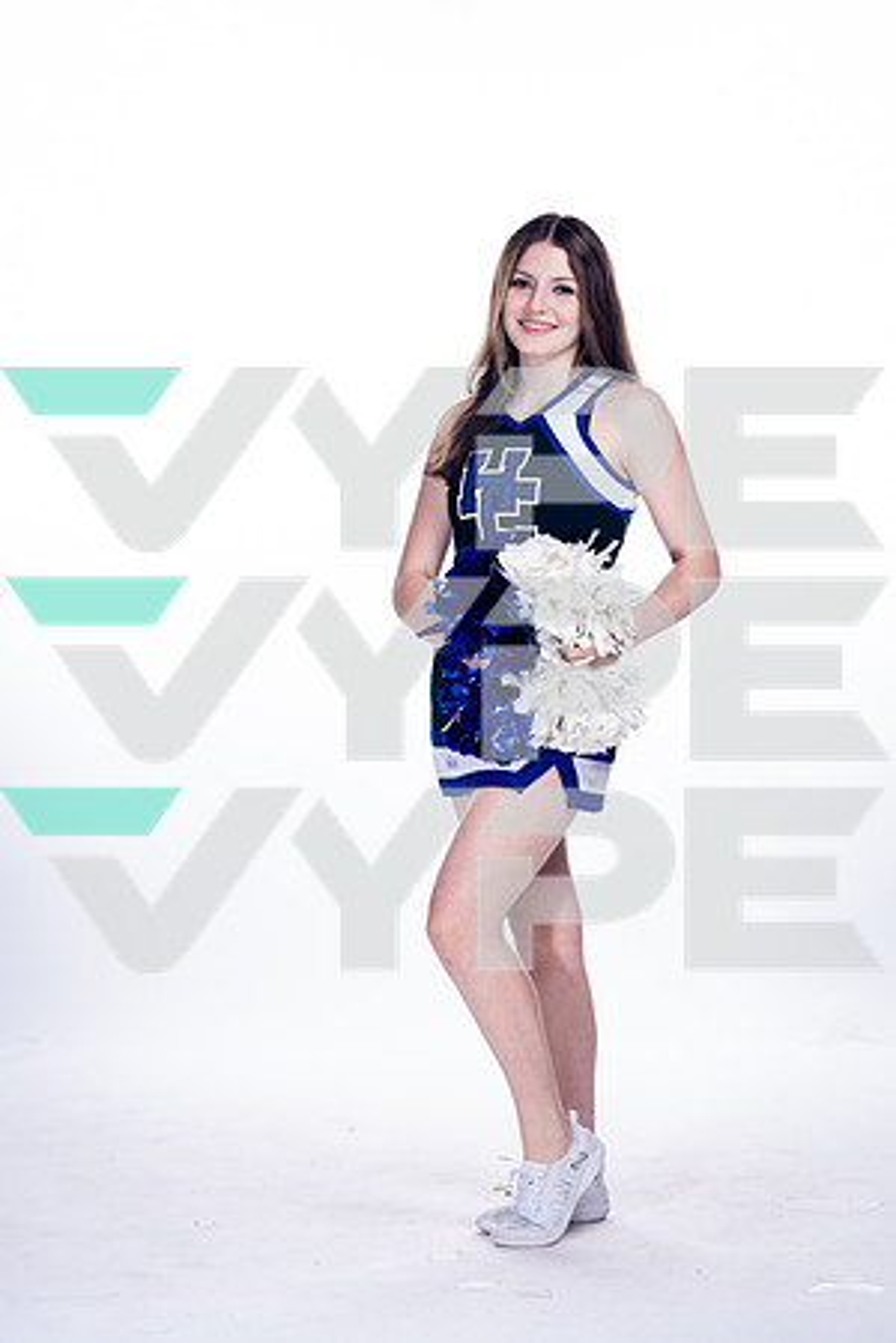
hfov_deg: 11.9
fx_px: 4293
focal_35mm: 115
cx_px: 448
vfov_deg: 17.8
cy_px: 672
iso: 800
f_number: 5.6
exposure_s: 1/250
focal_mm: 115
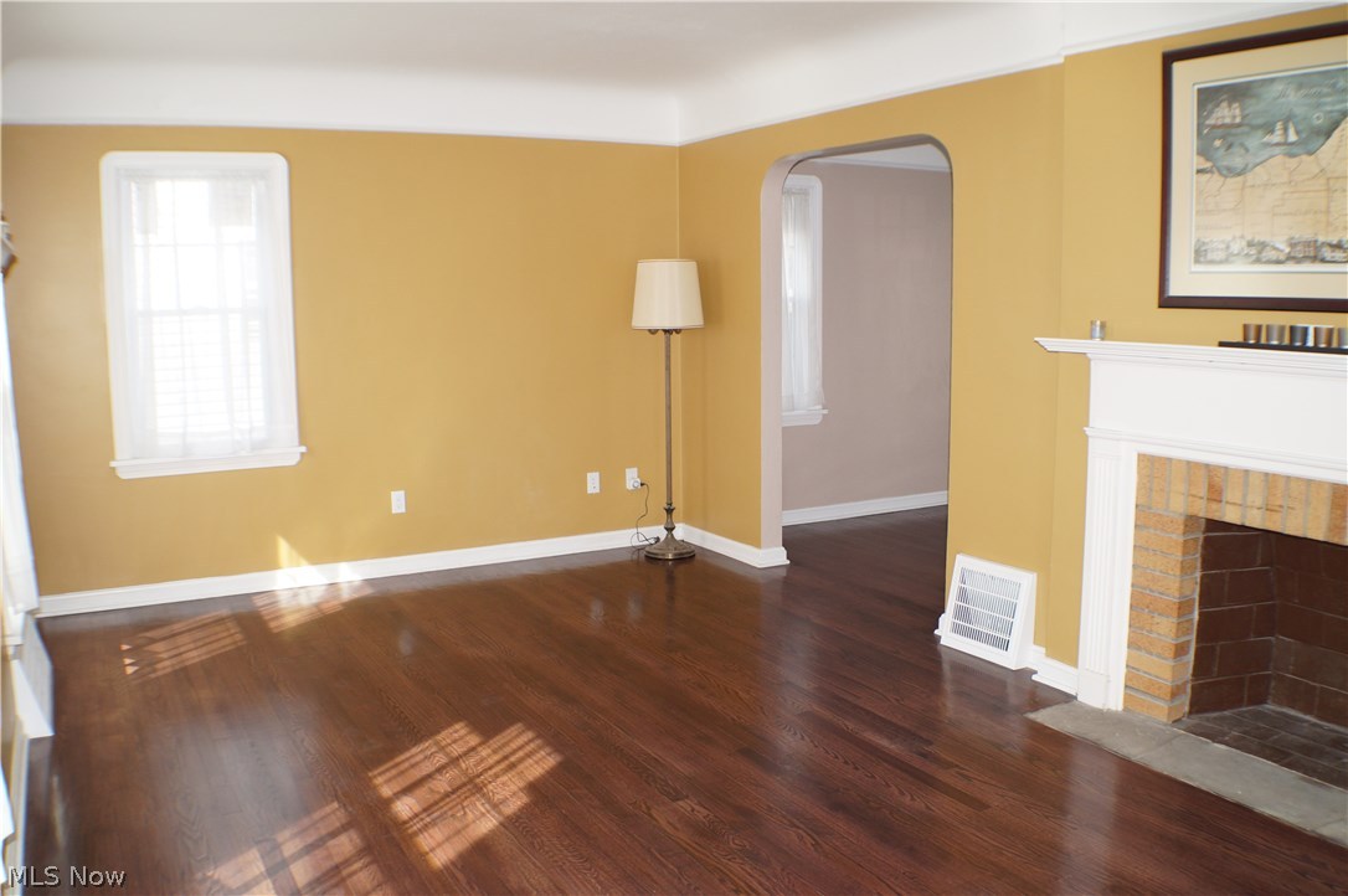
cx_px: 674
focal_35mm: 39
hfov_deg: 49.6
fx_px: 1459
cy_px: 448
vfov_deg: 34.1
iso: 400
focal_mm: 26
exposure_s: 1/160
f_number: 4
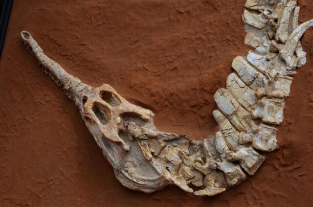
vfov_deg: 25.6
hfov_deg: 37.9
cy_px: 104
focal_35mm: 52
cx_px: 156
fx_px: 455
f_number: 8
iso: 100
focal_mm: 35
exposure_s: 1/250
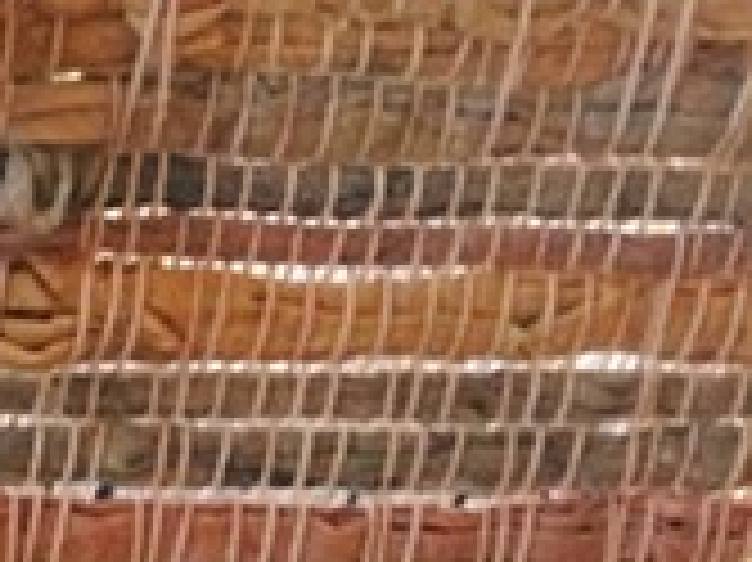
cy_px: 728
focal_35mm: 111
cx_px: -482
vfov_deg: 12.9
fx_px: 2410
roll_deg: +3.3
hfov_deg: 15.8
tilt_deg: +26.3
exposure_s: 1/30
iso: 250
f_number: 2.2
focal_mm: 4.2
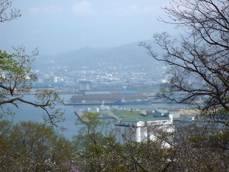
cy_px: 90
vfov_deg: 14.0
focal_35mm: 106
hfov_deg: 18.5
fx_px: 701
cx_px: 113
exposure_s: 1/500
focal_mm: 17.3
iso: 80
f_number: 5.6
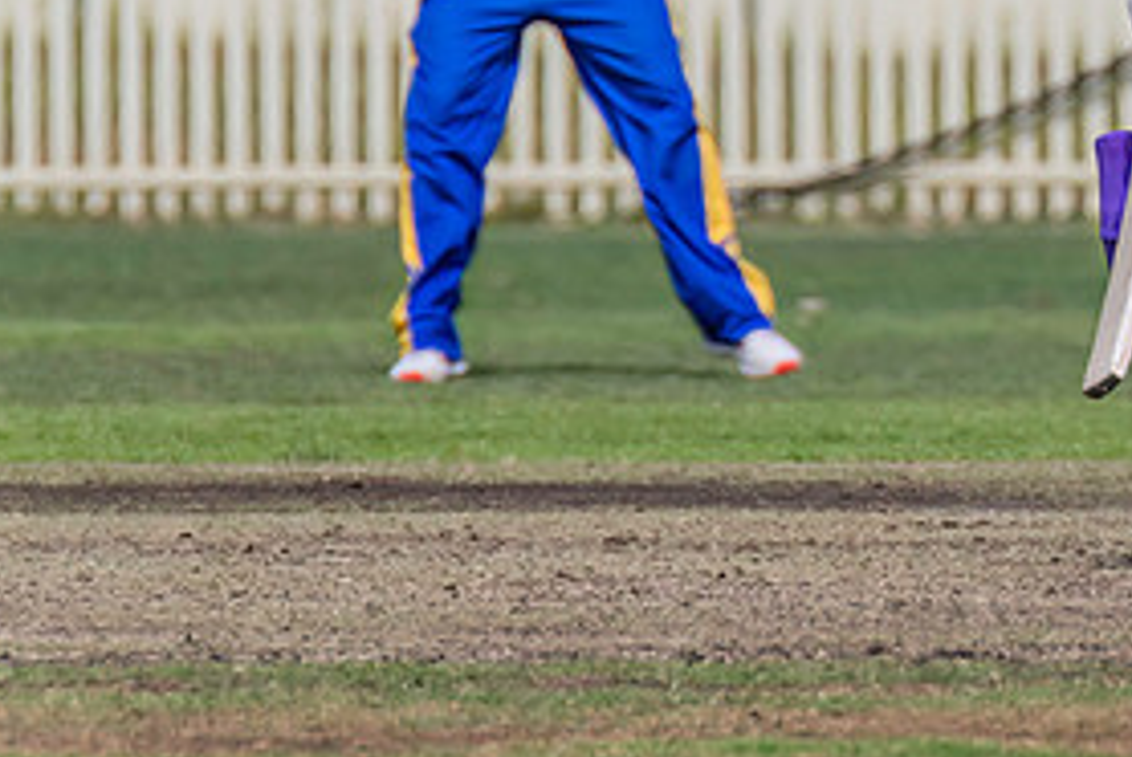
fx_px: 42336
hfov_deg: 1.5
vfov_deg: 1.0
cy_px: 8
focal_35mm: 1345
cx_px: 1333
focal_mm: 550
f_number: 8
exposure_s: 1/2500
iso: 800
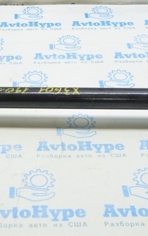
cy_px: 90
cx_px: 12
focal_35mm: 77
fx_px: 497
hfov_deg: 16.7
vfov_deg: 26.7
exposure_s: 1/40
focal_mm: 20
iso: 400
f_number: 3.5
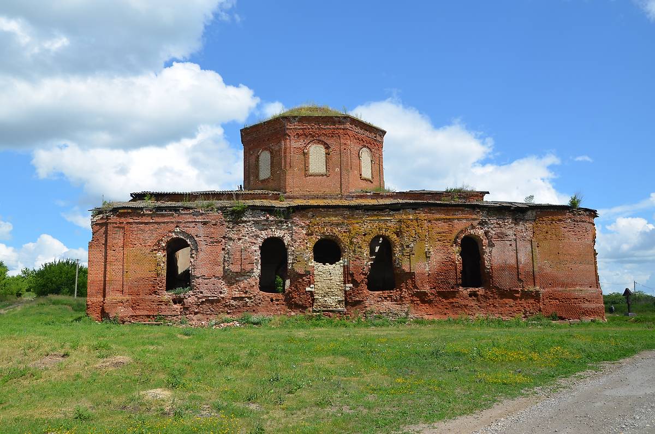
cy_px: 217
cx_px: 328
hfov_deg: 59.6
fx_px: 572
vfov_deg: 41.5
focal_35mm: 32
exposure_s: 1/320
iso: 100
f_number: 9
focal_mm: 21
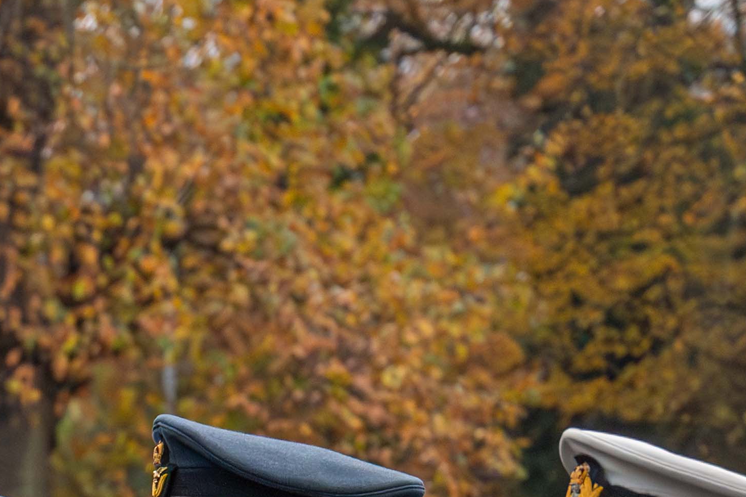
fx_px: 4576
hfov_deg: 9.0
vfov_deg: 6.1
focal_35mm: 221
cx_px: -481
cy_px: 865
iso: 5000
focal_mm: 54
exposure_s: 1/1000
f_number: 4.5
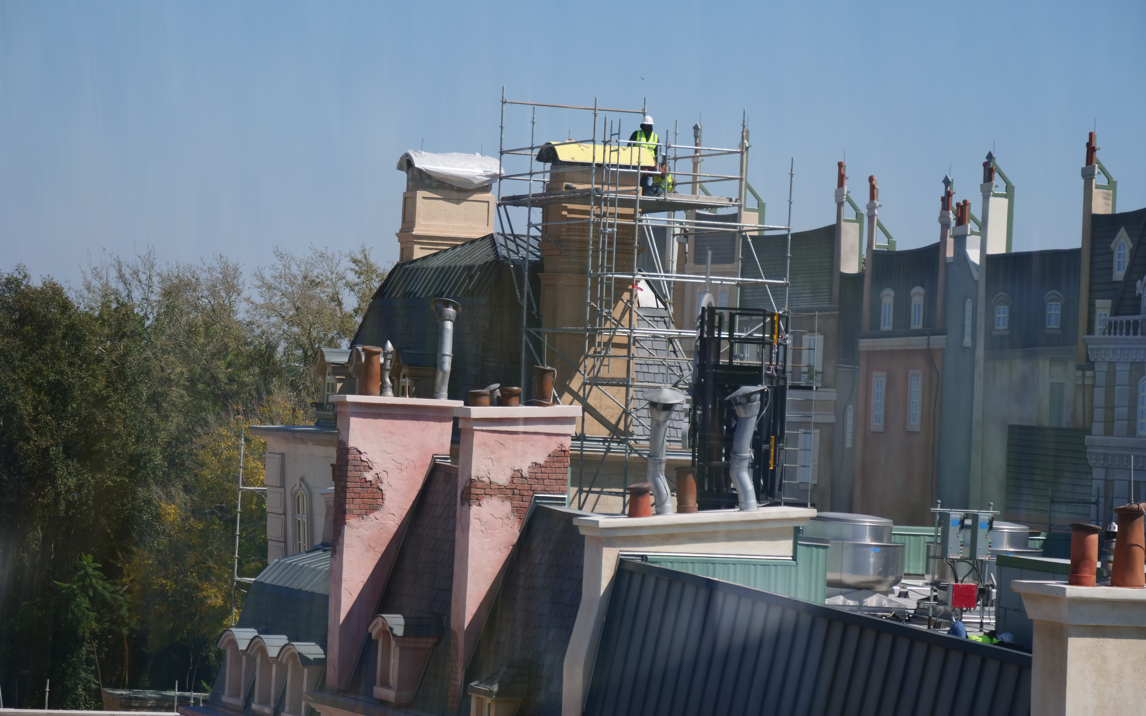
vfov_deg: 10.2
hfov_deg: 16.3
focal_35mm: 128
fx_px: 3998
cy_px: 351
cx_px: 575
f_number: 4
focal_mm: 60
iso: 200
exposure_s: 1/640
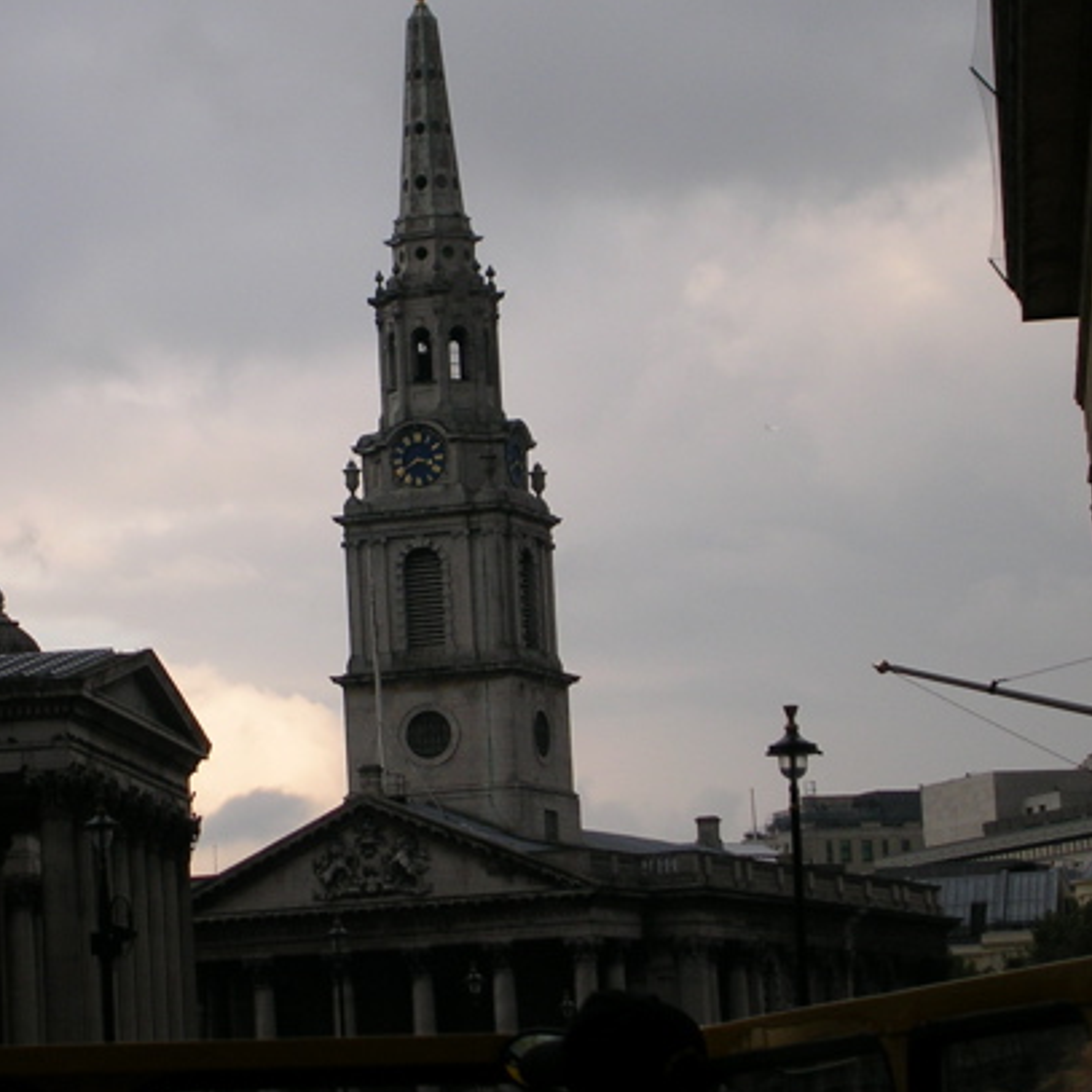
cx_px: 319
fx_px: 5461
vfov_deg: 11.4
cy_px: 461
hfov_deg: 11.4
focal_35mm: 153
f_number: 4.8
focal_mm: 16.7
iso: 50
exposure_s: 1/150
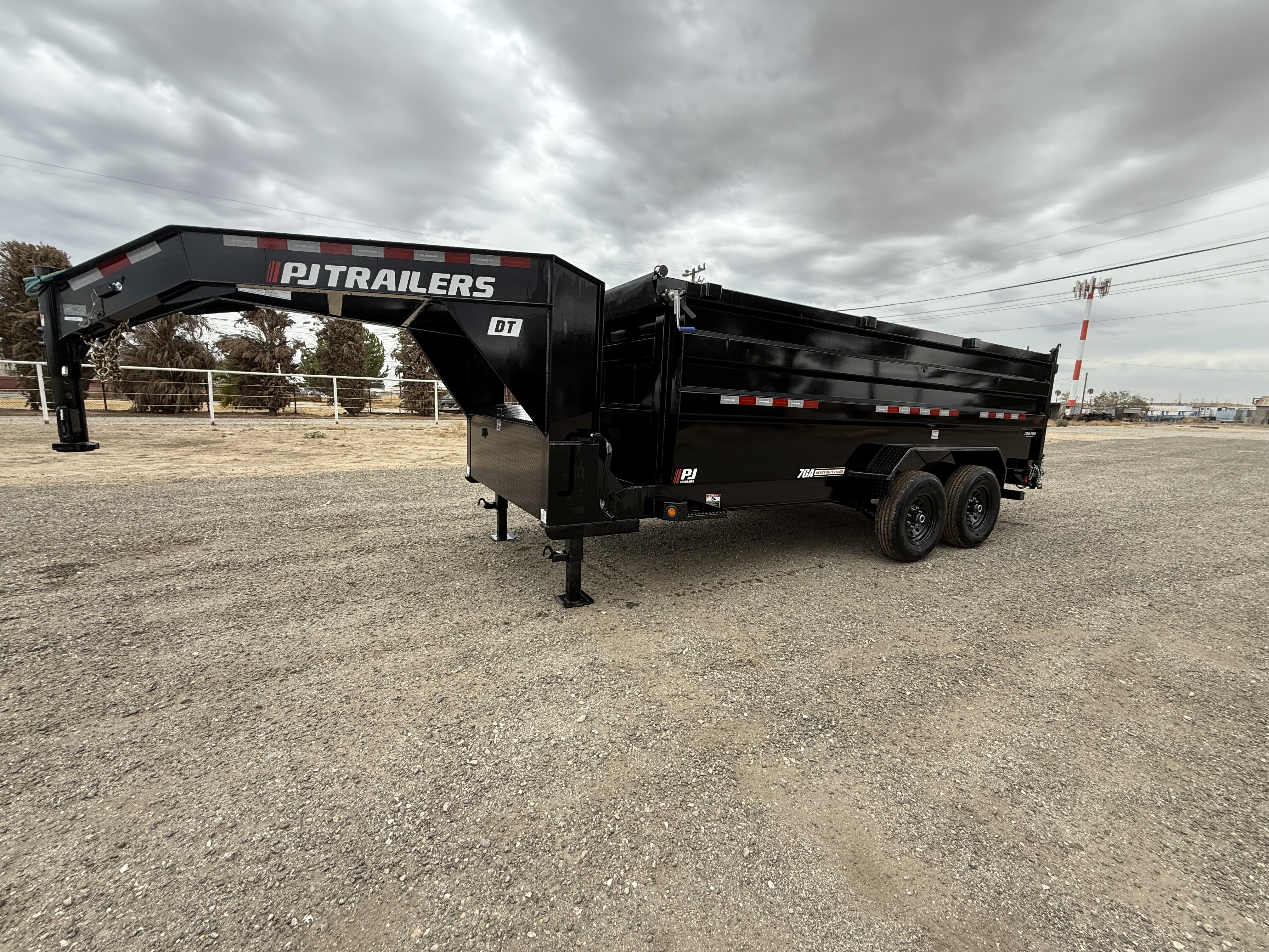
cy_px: 476
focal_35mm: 14
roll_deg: -2.3
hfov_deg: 102.1
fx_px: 513
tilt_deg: -8.4
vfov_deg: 85.7
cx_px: 634
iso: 64
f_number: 2.2
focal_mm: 2.22
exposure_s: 1/273
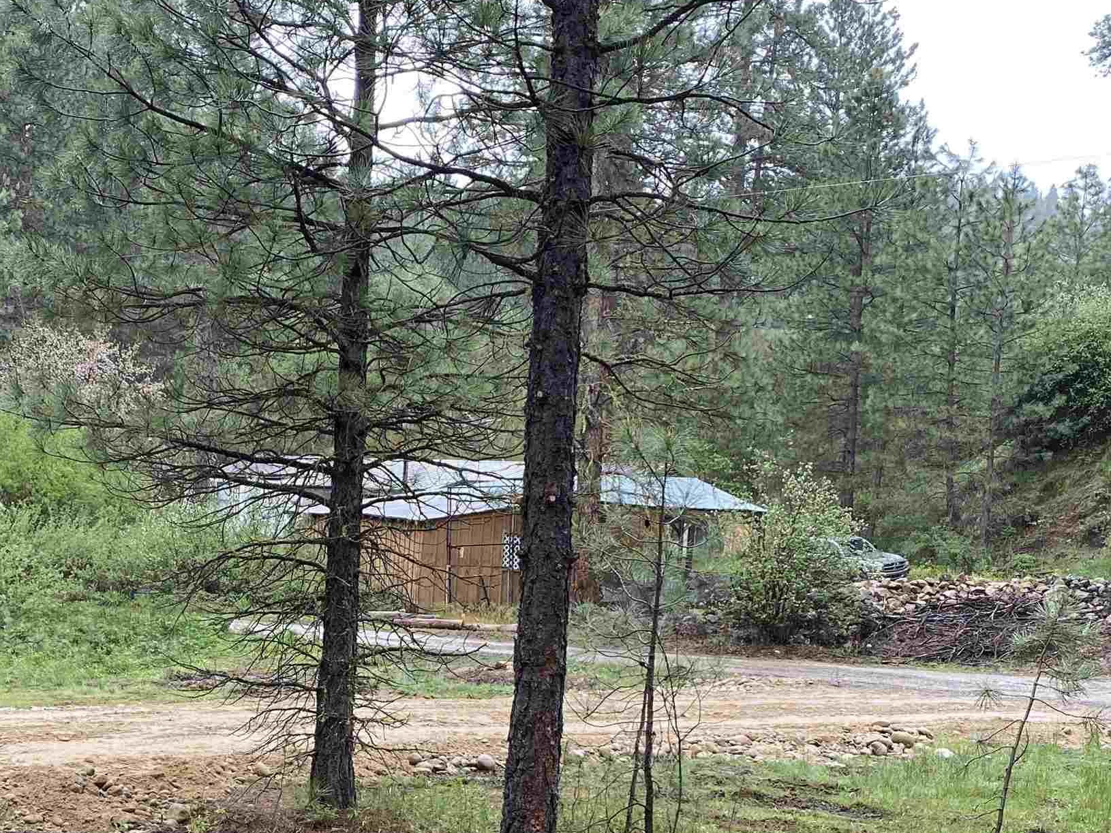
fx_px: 1573
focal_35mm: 49
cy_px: 711
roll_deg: -3.3
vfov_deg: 28.8
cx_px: 381
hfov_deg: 38.5
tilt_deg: -7.4
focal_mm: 4.25
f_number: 1.8
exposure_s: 1/121
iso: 80
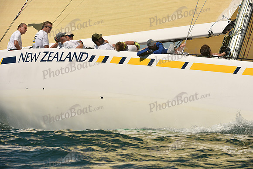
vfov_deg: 5.5
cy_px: 84
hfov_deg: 8.2
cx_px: 126
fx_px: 1757
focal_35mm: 250
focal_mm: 250
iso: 250
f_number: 9
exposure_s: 1/1250
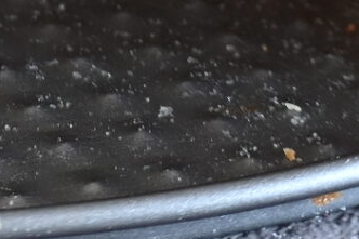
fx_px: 5771
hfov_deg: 3.5
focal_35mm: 579
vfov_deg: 2.3
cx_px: -271
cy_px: -532
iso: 200
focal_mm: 50
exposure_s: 1/10
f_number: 5.6
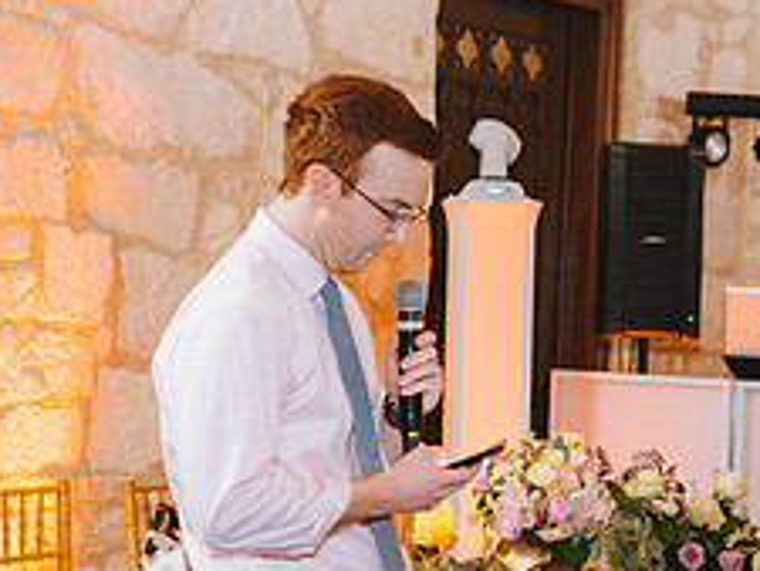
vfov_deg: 14.8
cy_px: 378
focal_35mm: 100
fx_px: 2197
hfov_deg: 19.4
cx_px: 603
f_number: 2.5
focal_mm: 35
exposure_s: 1/200
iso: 1000
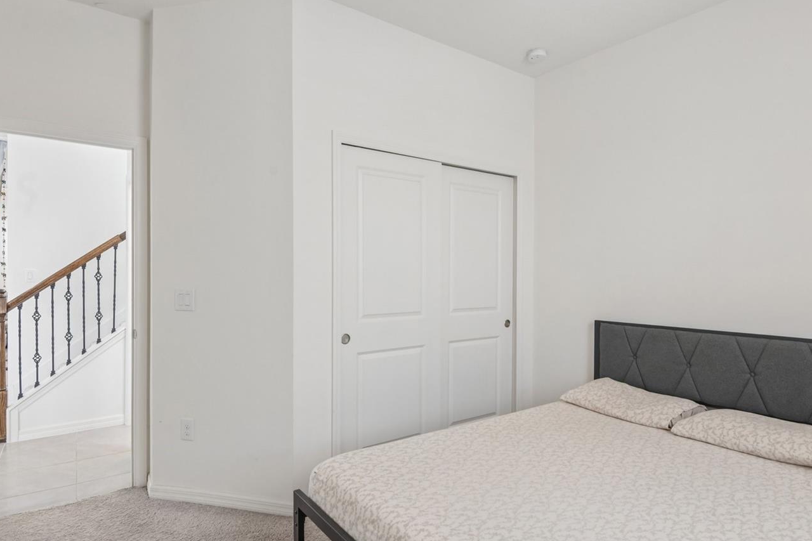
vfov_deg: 61.9
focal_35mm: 20
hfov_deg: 83.7
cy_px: 285
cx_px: 449
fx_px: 451
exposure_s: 1/10
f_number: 8
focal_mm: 16
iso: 400
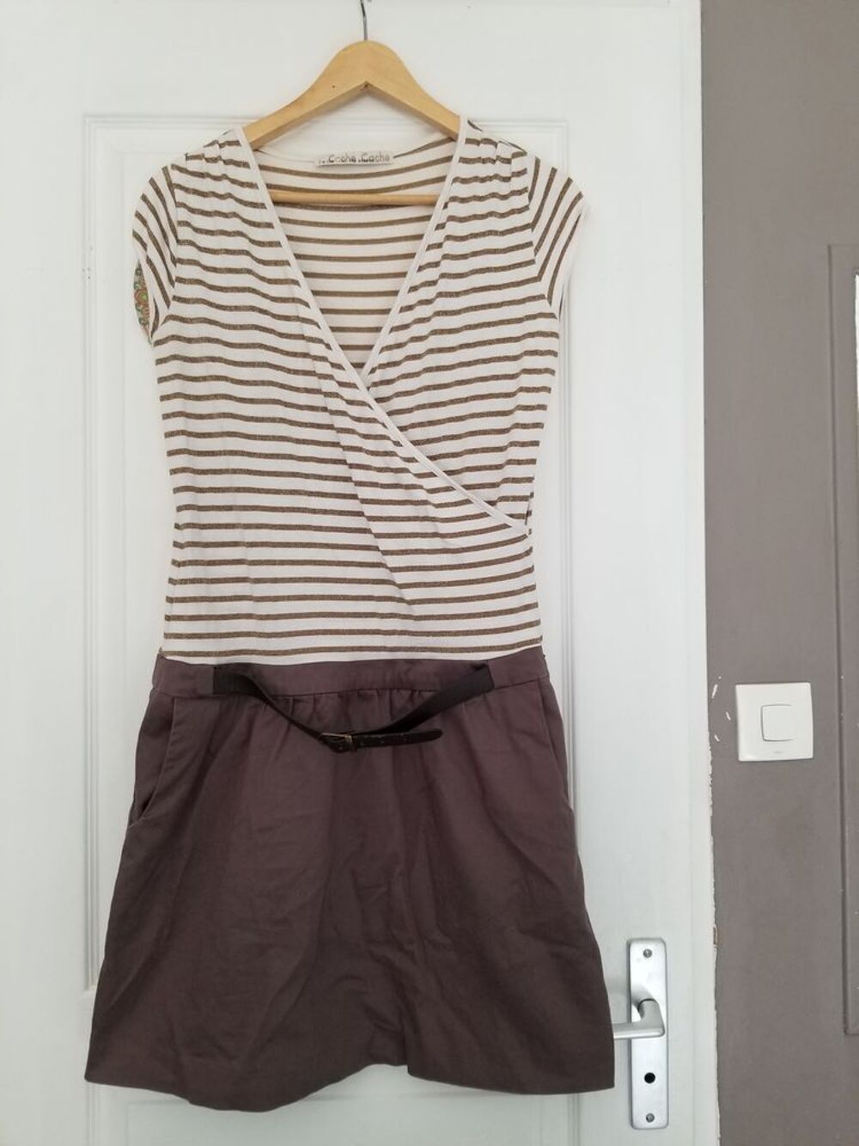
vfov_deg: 67.3
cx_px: 430
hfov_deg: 53.1
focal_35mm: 26
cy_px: 573
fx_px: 860
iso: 125
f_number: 1.7
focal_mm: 4.25
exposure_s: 1/60
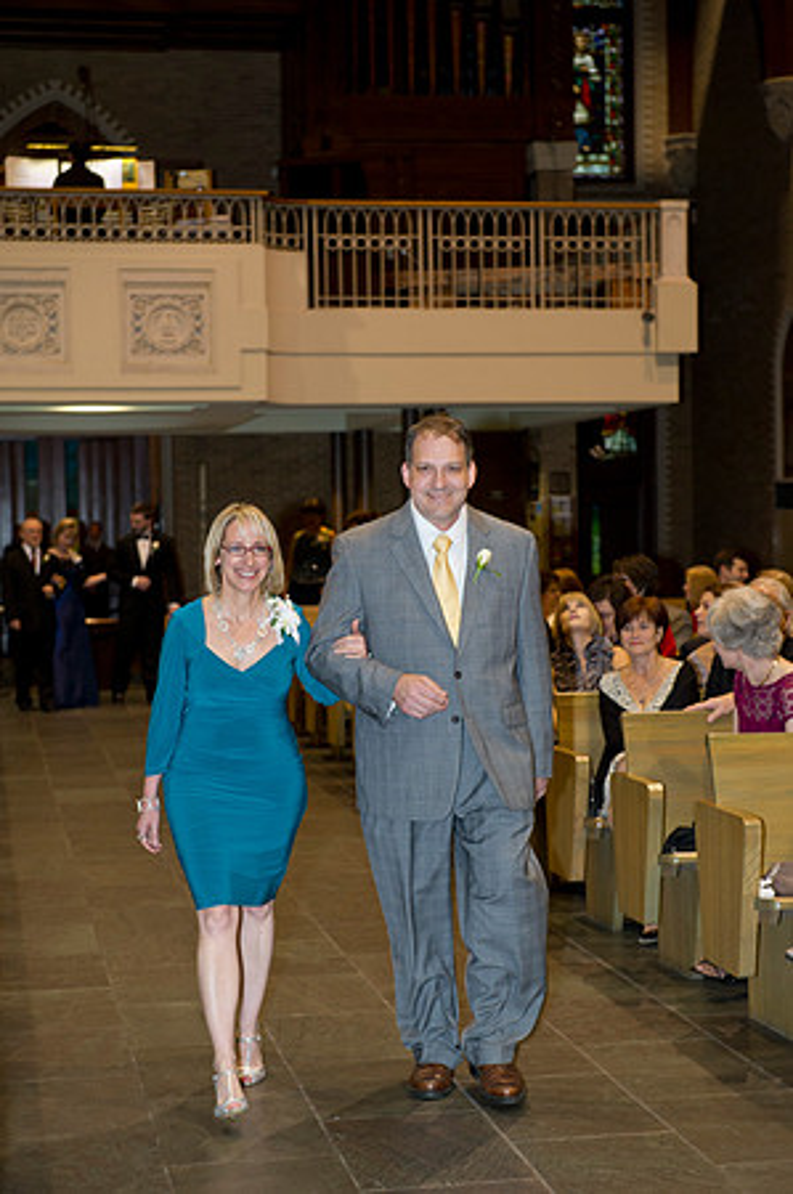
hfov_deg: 19.4
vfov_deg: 28.9
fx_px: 2318
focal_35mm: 70
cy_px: 597
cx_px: 396
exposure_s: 1/60
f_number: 4.5
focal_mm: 70
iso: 1250
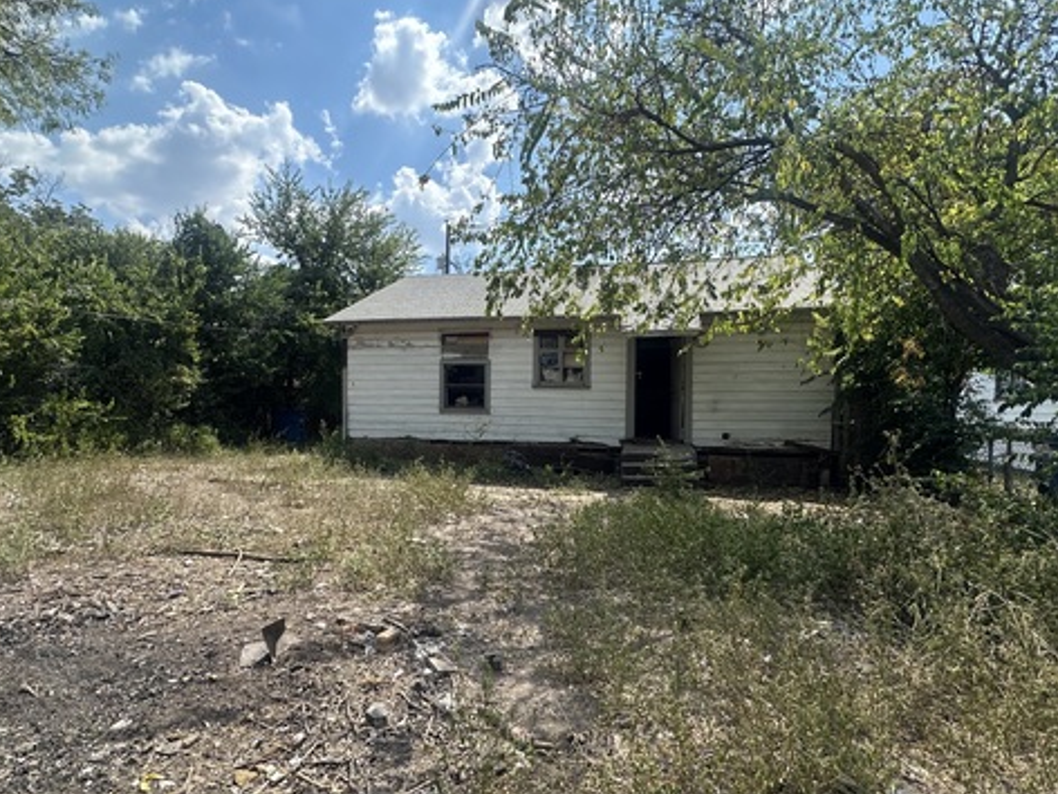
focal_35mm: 19
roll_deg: -1.5
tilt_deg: +0.7
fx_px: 581
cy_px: 415
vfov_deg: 68.6
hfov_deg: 84.6
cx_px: 502
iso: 40
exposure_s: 1/1247
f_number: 2.2
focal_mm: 2.22
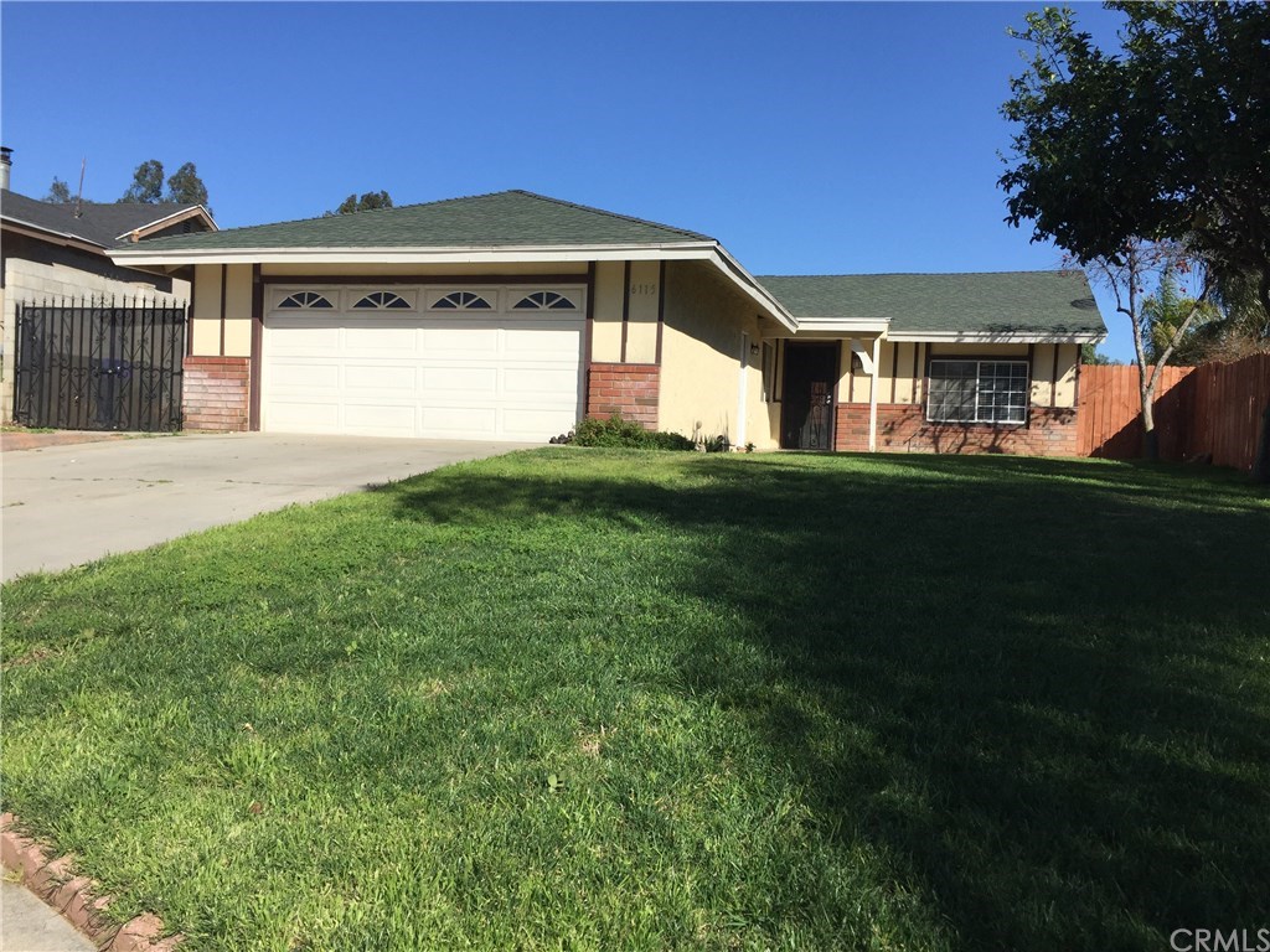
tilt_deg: -1.6
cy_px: 476
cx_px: 635
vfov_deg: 48.2
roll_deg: -2.9
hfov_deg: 61.7
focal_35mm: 29
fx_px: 1064
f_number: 2.2
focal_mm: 4.15
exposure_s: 1/2639
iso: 32
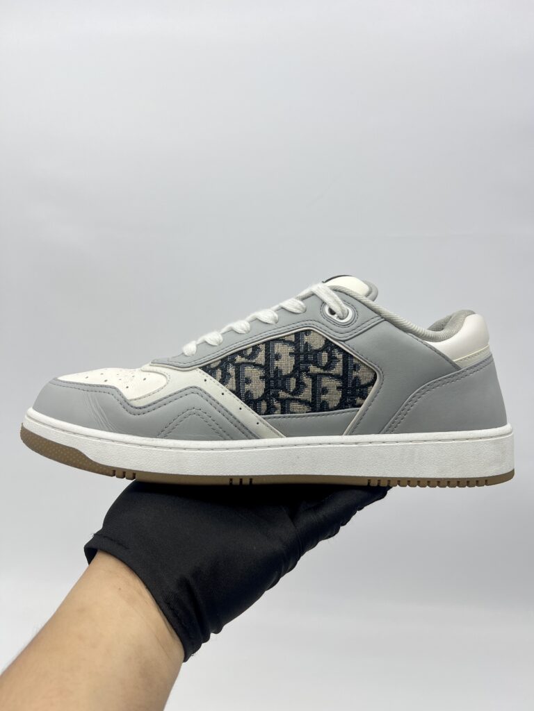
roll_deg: +0.0
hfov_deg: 53.1
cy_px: 356
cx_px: 267
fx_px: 535
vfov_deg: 67.3
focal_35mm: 26
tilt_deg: -7.9
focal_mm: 5.7
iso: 40
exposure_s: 1/155
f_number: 1.5
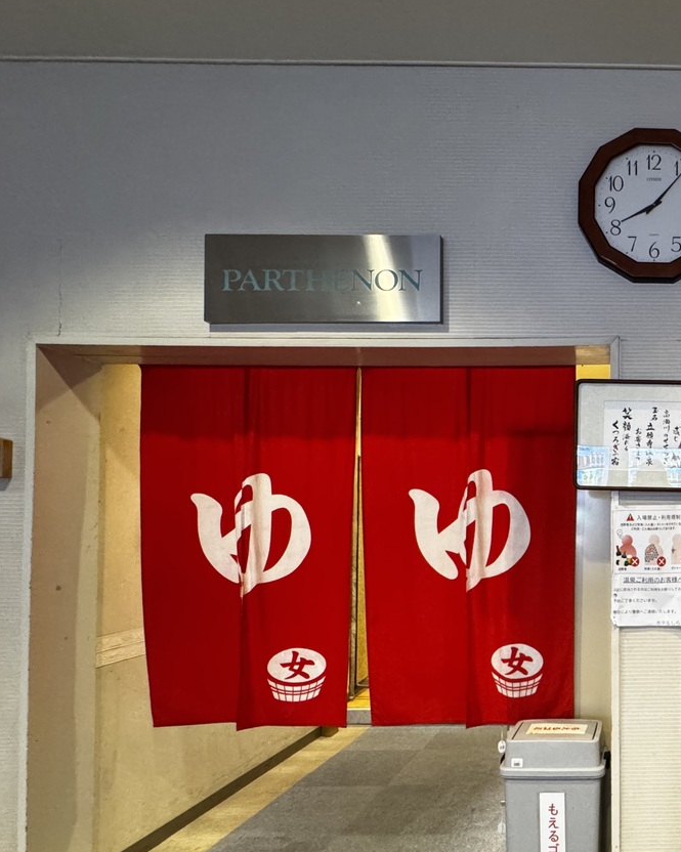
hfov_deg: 51.3
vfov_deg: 71.8
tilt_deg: +1.4
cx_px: 650
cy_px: 512
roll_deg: +0.6
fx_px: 580
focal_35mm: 23
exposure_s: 1/60
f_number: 2.2
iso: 1000
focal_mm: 2.22
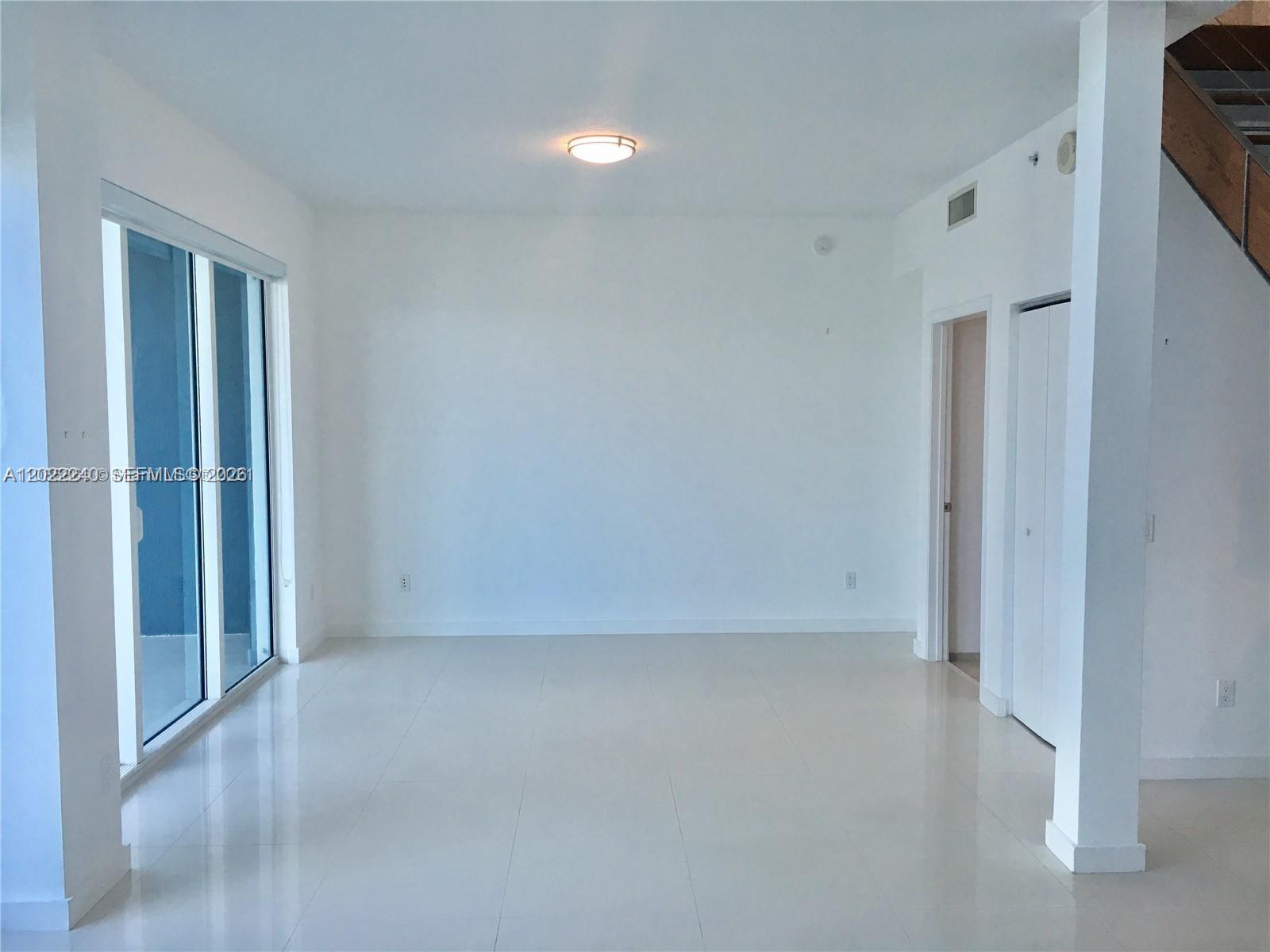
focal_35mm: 29
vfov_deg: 48.2
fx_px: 1064
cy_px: 476
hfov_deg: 61.7
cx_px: 635
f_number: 2.2
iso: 25
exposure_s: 1/40
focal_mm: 4.15
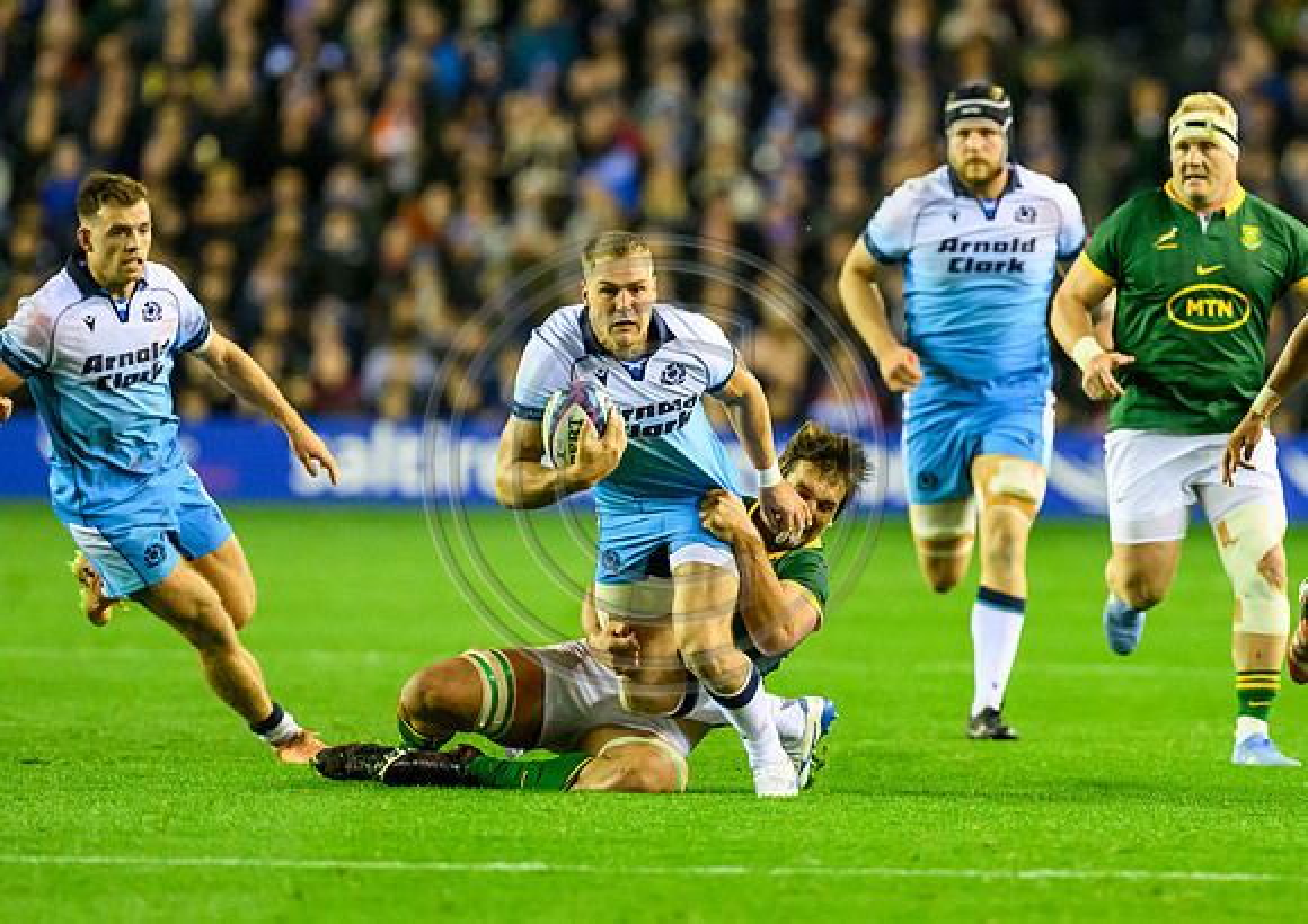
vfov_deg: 2.6
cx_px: 908
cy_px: 556
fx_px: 20569
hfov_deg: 3.6
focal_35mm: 556
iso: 12800
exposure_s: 1/1250
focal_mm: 400
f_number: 4
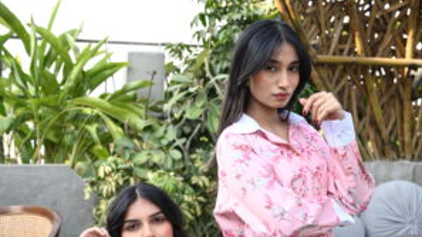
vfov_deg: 16.8
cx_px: 212
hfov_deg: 30.2
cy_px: 246
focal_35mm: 70
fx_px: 783
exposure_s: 1/200
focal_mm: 44
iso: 200
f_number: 4
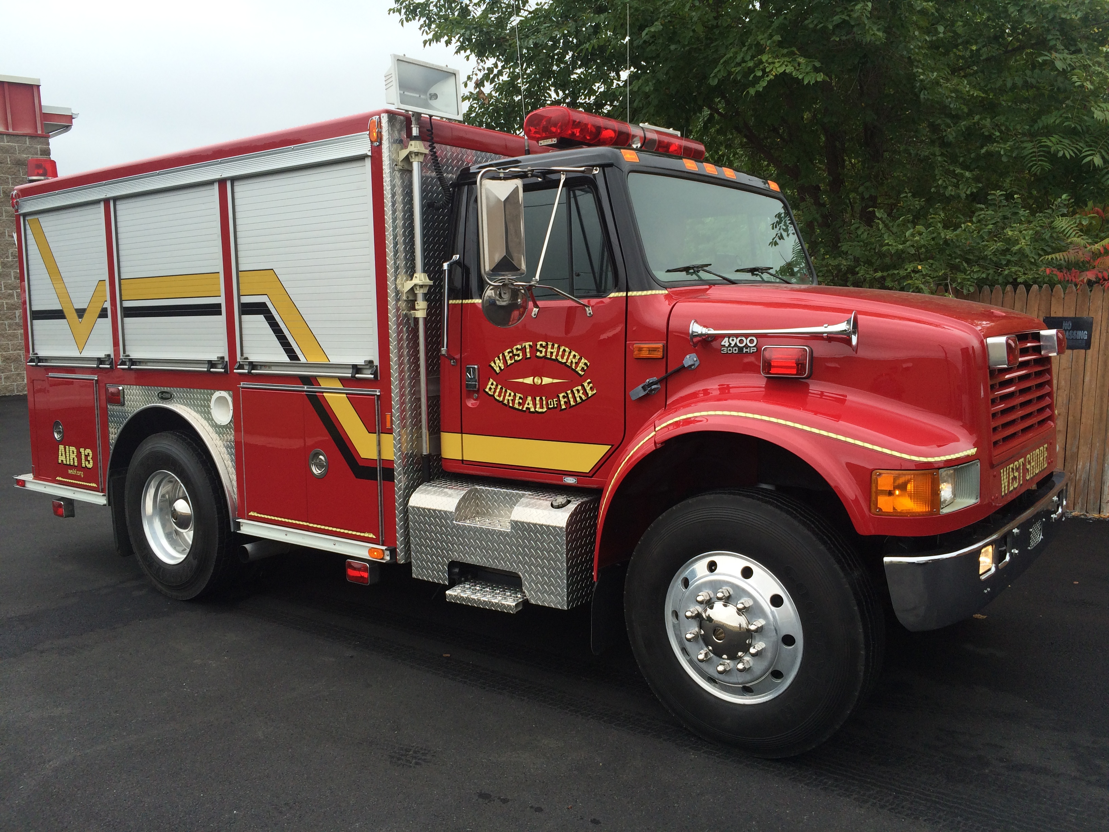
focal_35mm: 29
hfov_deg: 61.7
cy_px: 416
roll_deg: +1.5
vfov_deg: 48.2
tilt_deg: -8.0
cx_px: 554
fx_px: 929
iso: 32
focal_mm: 4.15
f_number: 2.2
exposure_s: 1/612
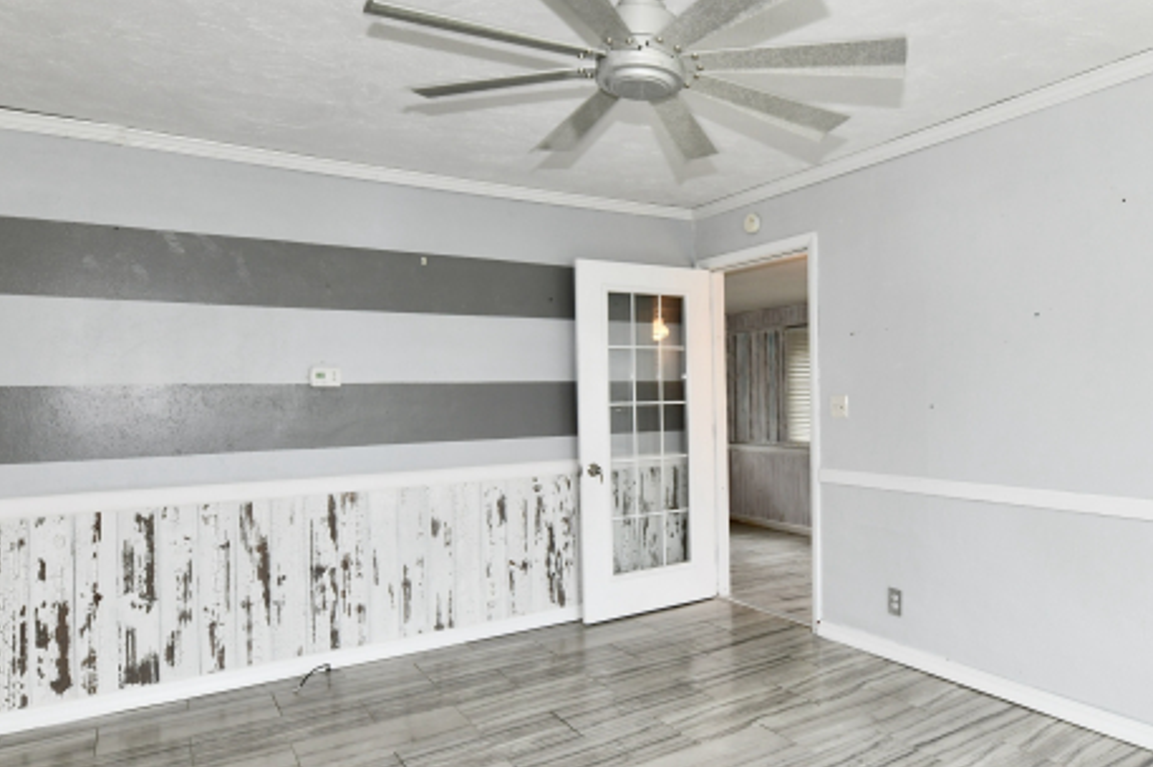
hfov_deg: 75.6
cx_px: 671
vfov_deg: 55.0
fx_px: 736
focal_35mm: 23
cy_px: 411
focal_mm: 14
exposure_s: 1/60
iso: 640
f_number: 6.3
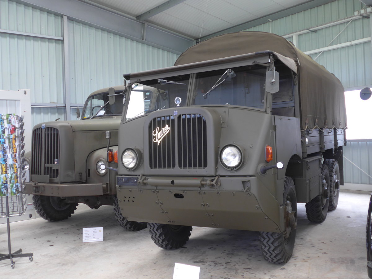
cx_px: 186
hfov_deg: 51.4
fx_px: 387
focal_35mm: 36
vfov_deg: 39.7
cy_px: 140
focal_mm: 7.5
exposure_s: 1/60
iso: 200
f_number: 2.4
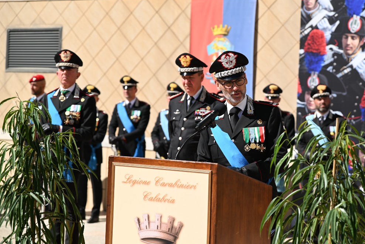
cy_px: 116
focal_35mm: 85
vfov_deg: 16.1
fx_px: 862
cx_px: 216
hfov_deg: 23.9
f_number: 2.8
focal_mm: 70
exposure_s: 1/2000
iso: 100
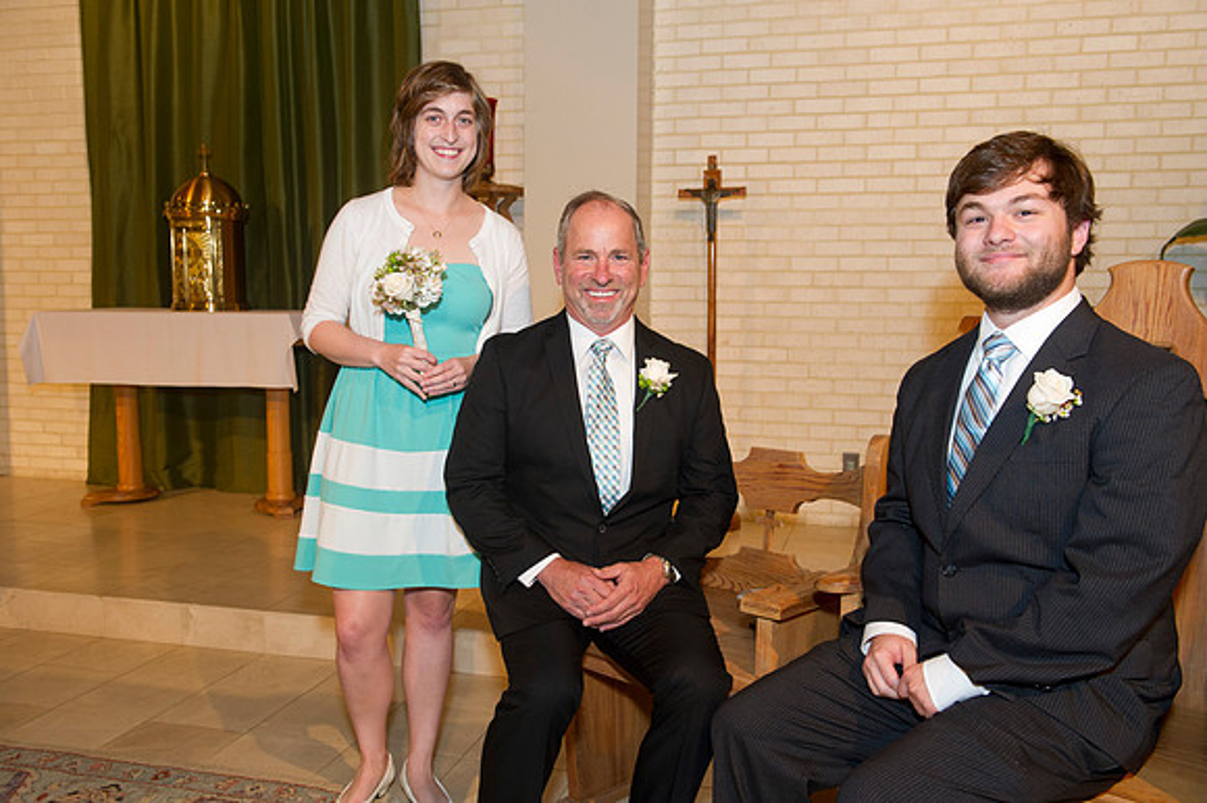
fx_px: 1139
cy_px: 402
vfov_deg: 38.8
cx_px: 604
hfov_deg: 55.8
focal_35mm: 34
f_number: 5.6
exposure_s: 1/100
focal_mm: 34
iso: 1600
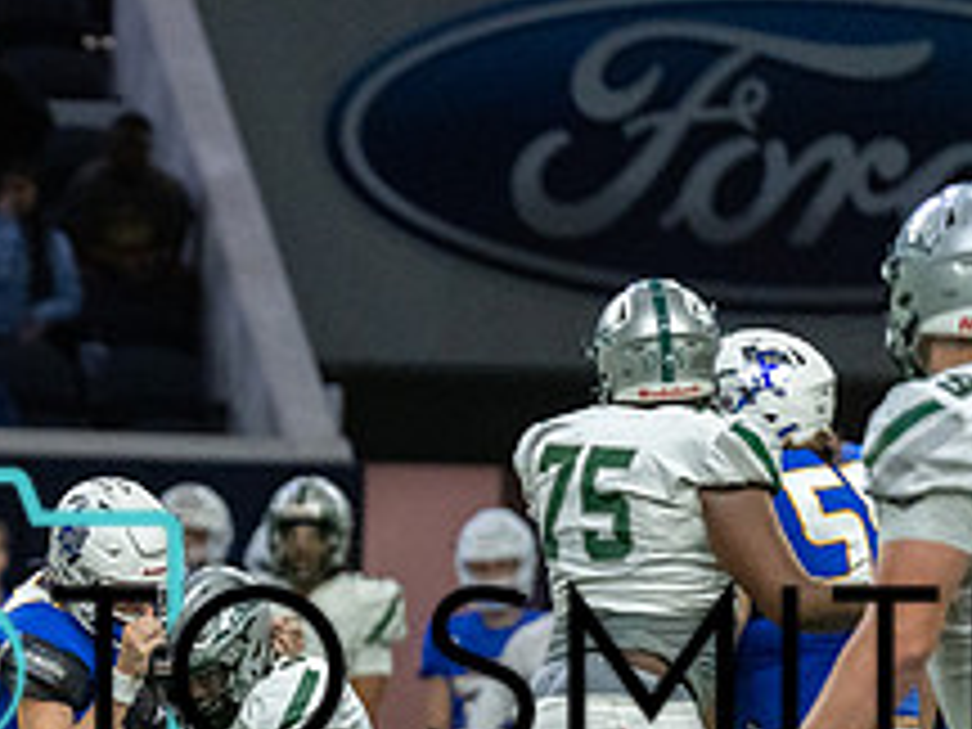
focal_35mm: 617
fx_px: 17325
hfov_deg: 3.2
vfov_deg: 2.4
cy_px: 767
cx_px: -436
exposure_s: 1/1250
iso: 4000
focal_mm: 200
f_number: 2.8
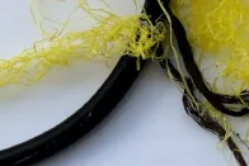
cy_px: -288
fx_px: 1557
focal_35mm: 225
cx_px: 124
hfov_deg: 9.1
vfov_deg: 5.8
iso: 160
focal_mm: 22.7
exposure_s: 1/150
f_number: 5.6
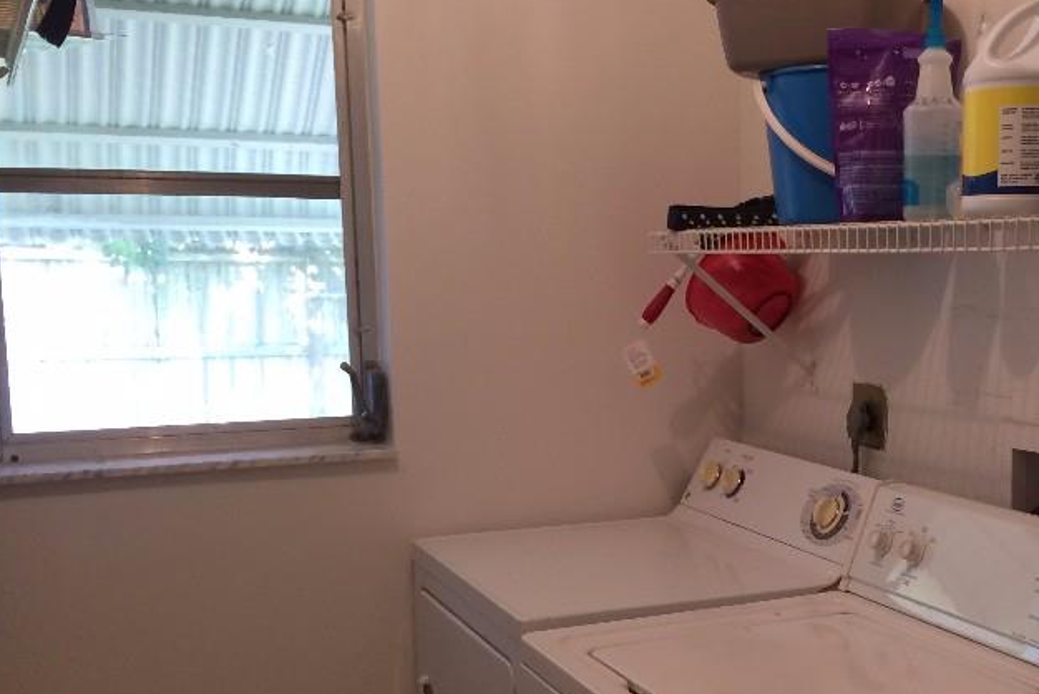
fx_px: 1473
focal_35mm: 51
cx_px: 813
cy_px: 480
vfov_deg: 26.3
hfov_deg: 37.6
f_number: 2.2
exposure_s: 1/30
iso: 50
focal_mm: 4.12
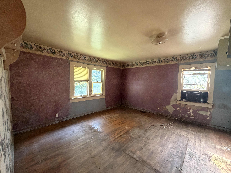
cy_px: 86
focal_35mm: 14
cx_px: 116
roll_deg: -0.8
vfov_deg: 85.7
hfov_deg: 102.1
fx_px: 93
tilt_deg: -3.7
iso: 400
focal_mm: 2.22
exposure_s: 1/60
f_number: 2.2
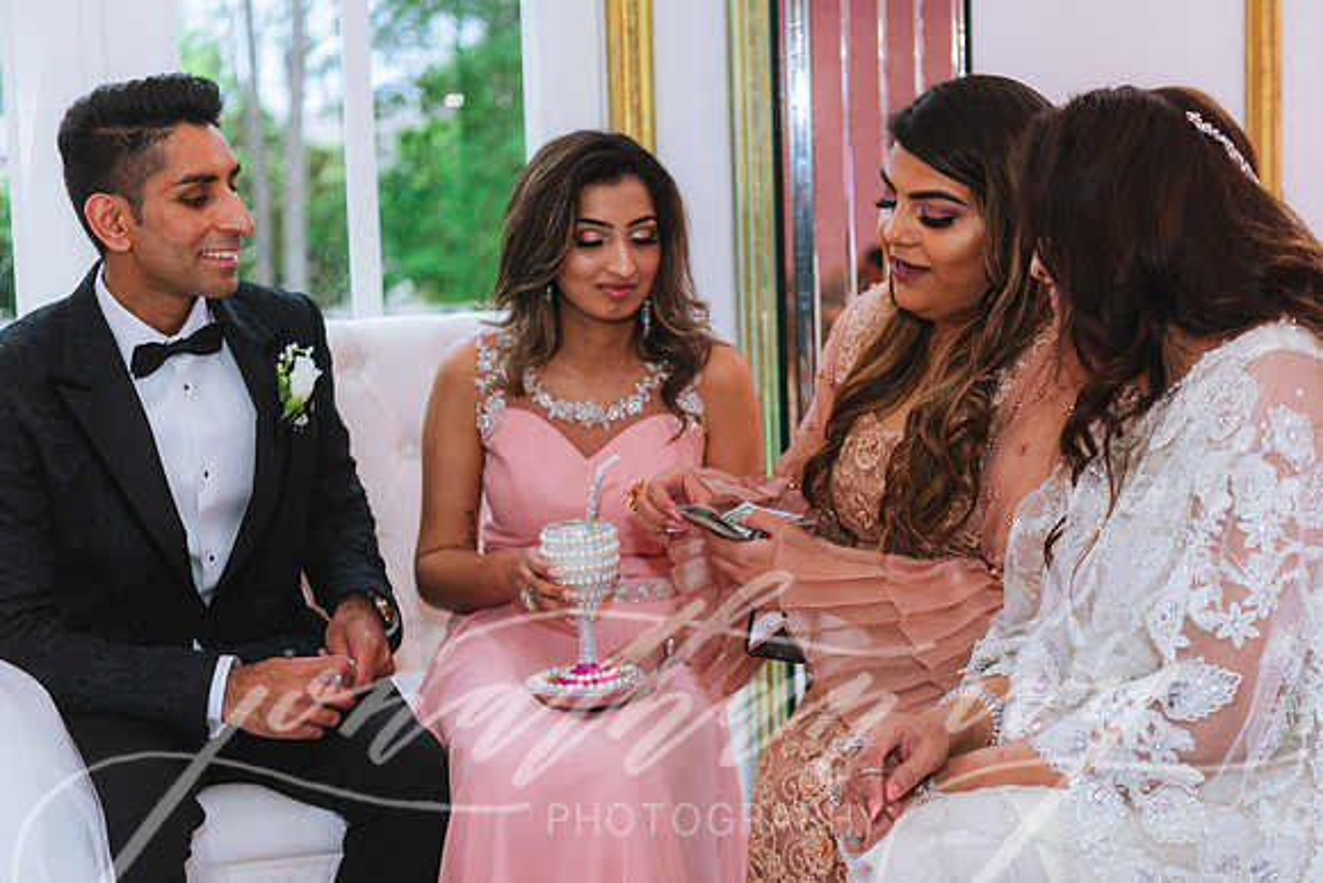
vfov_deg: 23.4
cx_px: 662
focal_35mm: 58
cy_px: 442
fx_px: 2132
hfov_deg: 34.5
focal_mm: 58
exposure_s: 1/125
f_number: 2.8
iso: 800
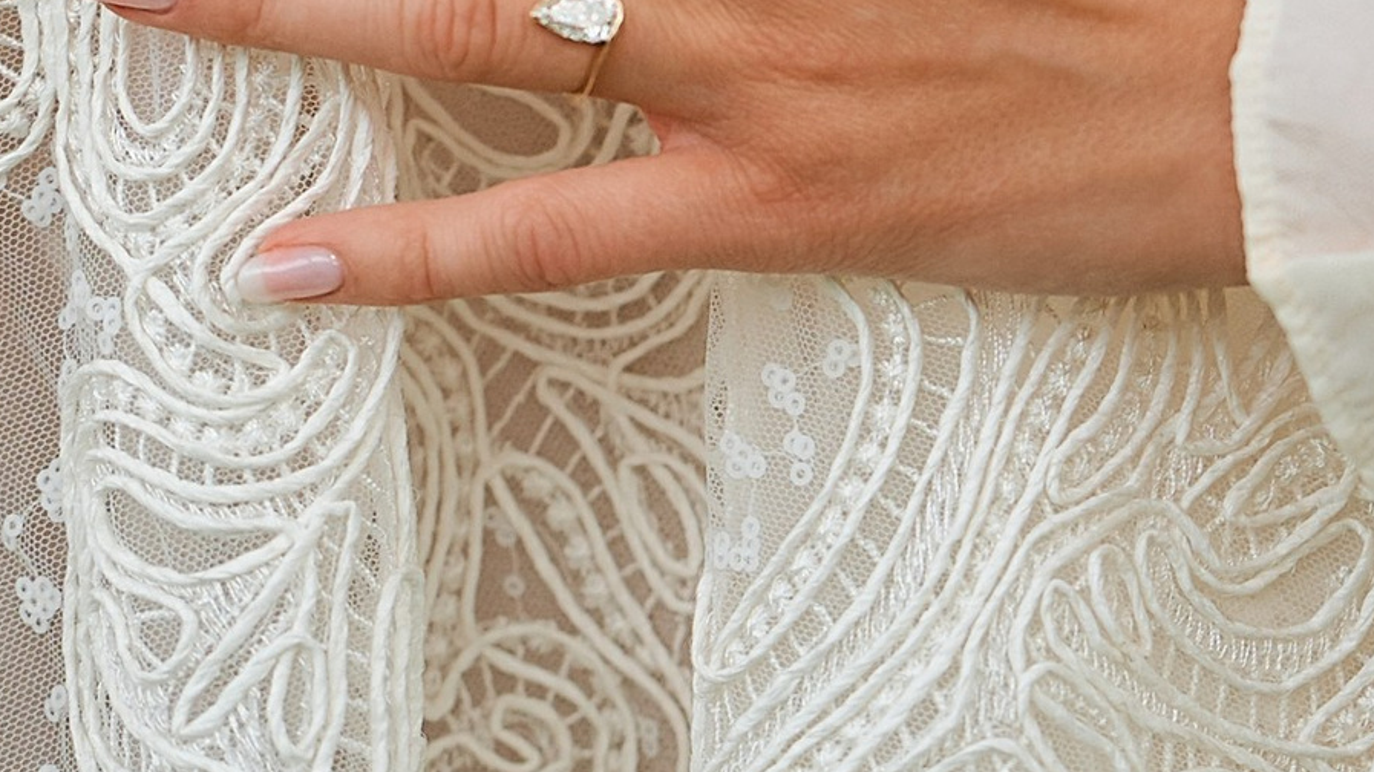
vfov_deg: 7.2
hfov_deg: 13.0
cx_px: 679
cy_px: -453
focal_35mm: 166
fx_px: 6046
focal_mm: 37
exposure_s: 1/6400
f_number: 2
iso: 320
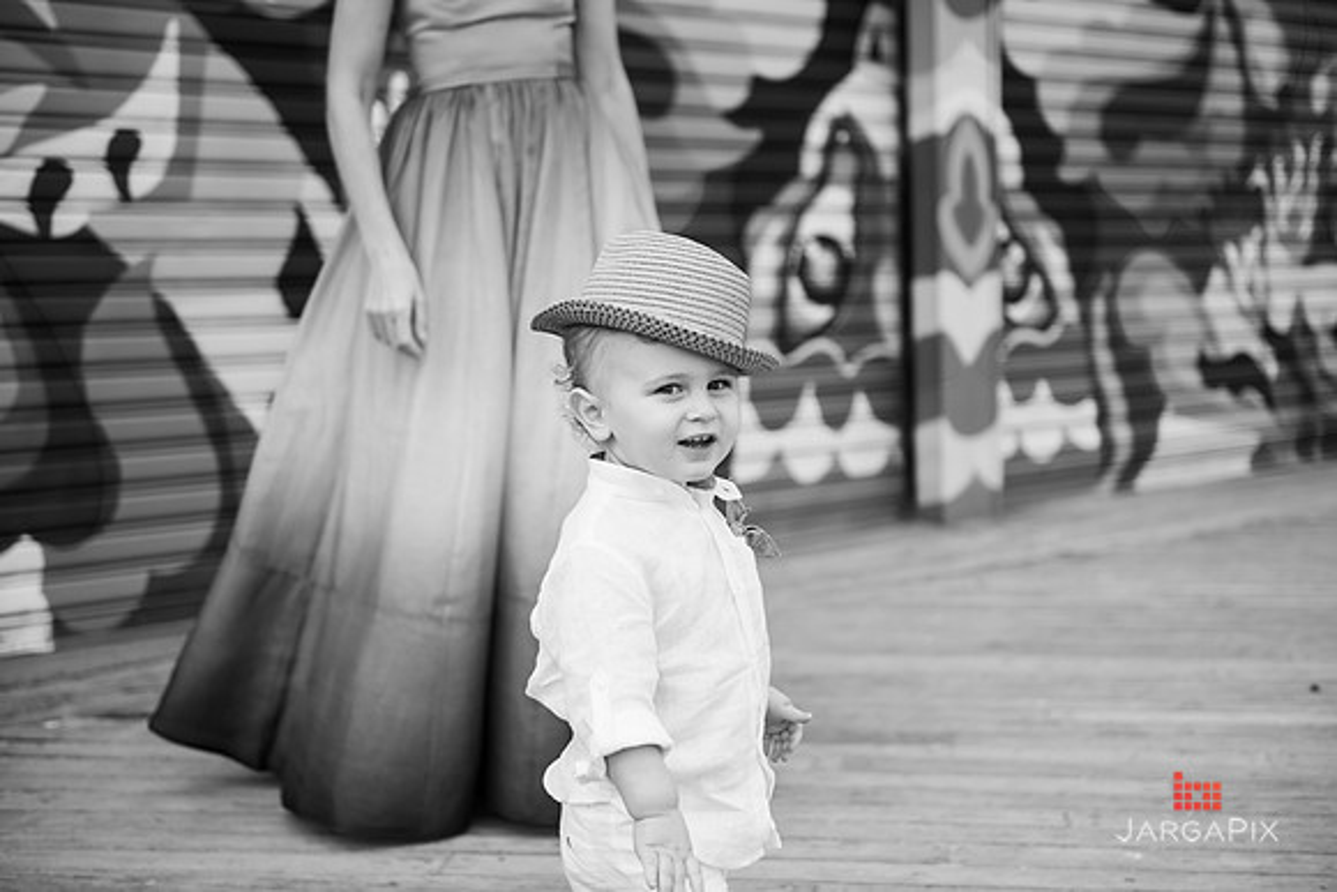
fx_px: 1932
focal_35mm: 52
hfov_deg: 38.2
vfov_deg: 26.0
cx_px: 668
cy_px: 446
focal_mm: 52
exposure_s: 1/3200
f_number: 3.2
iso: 200
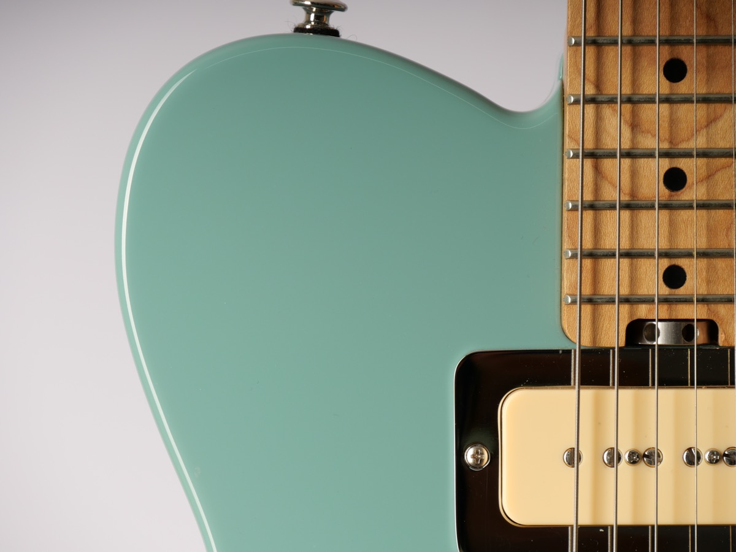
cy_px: 276
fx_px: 5953
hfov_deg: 7.1
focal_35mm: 280
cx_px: 368
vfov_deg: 5.3
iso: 200
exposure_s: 1/200
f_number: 7.1
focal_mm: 140
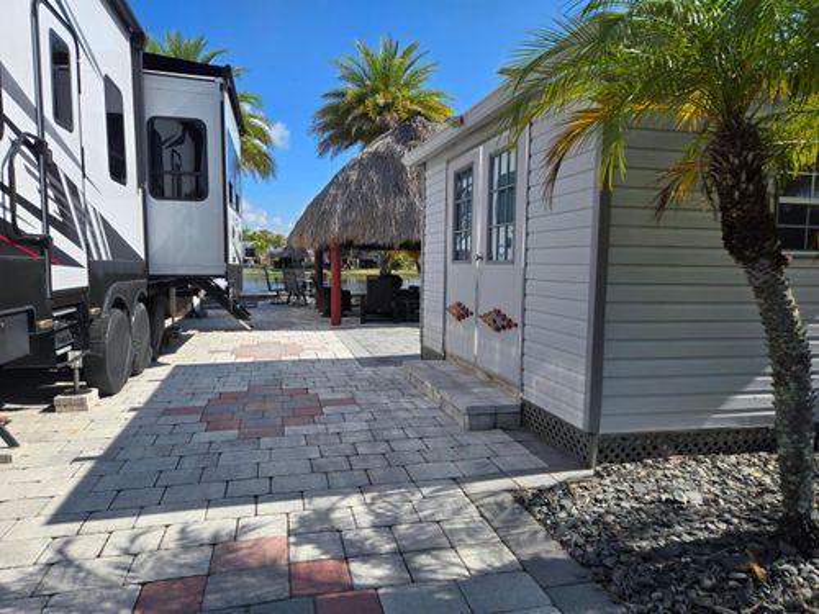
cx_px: 410
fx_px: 544
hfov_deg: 73.9
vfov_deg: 58.9
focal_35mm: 23
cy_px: 307
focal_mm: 5.4
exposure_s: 1/1567
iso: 25
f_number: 1.8
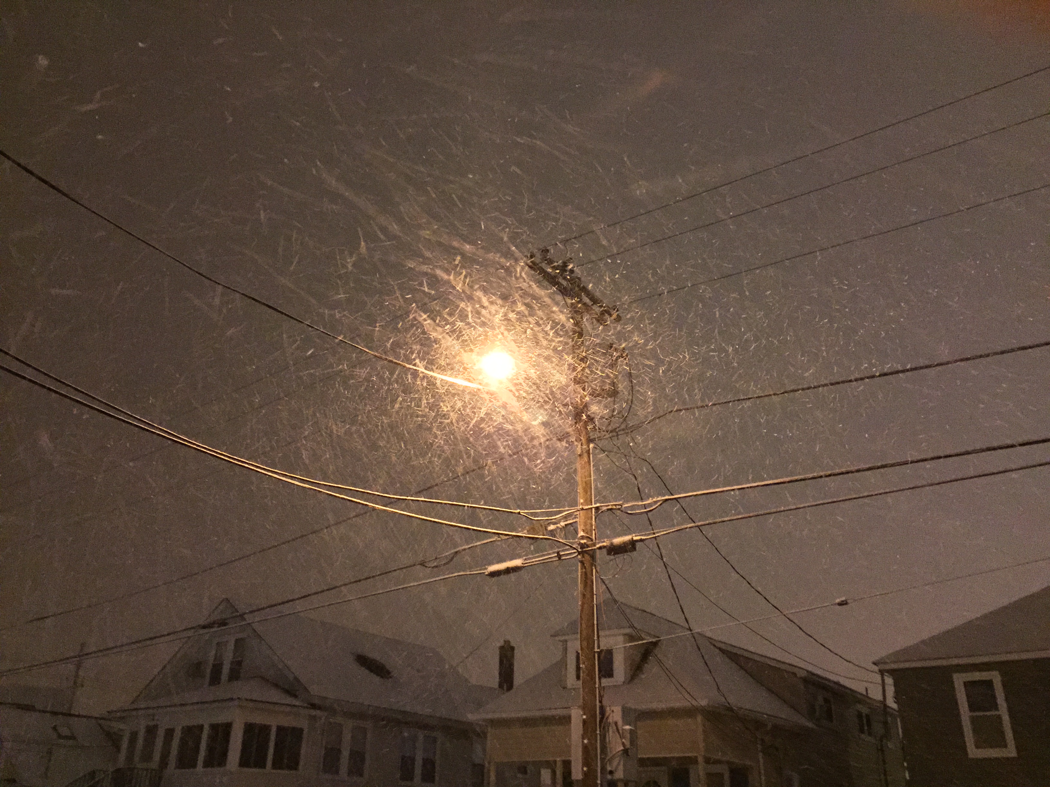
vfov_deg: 48.2
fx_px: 880
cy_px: 394
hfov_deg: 61.7
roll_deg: -0.5
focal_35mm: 29
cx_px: 525
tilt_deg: +27.2
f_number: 2.2
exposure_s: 1/15
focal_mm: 4.15
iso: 640
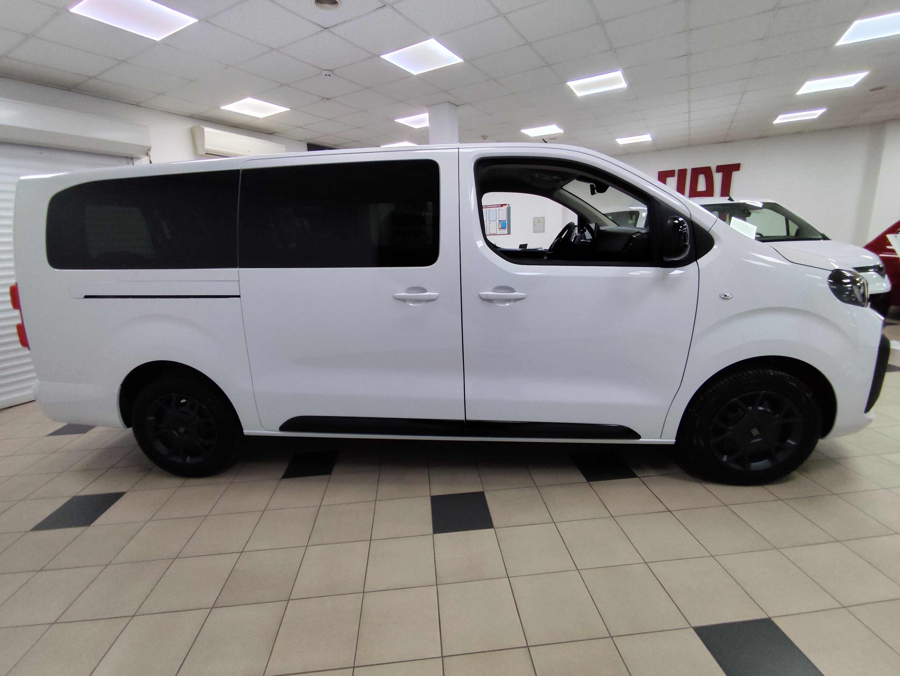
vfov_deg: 78.2
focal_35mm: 16
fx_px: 416
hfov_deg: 94.5
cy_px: 338
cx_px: 450
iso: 64
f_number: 2.2
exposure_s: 1/50
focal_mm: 1.65
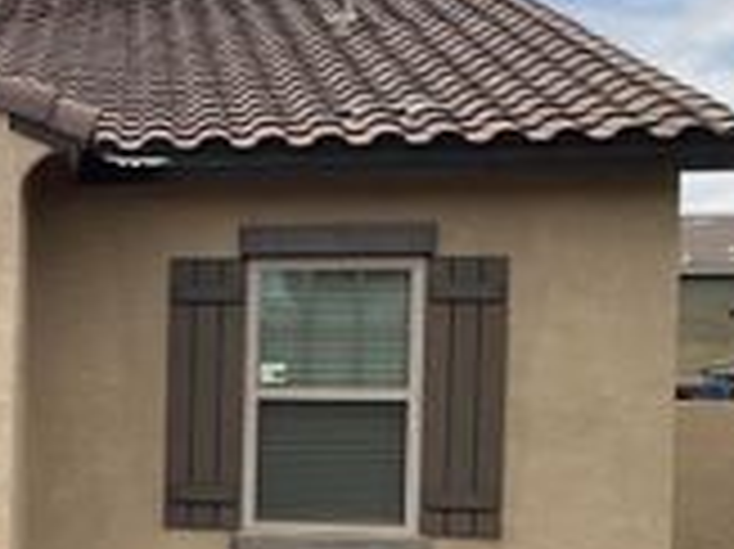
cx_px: -378
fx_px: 1886
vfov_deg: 16.4
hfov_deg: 19.2
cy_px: 448
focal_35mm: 89
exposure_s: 1/1490
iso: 16
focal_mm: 3
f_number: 1.8
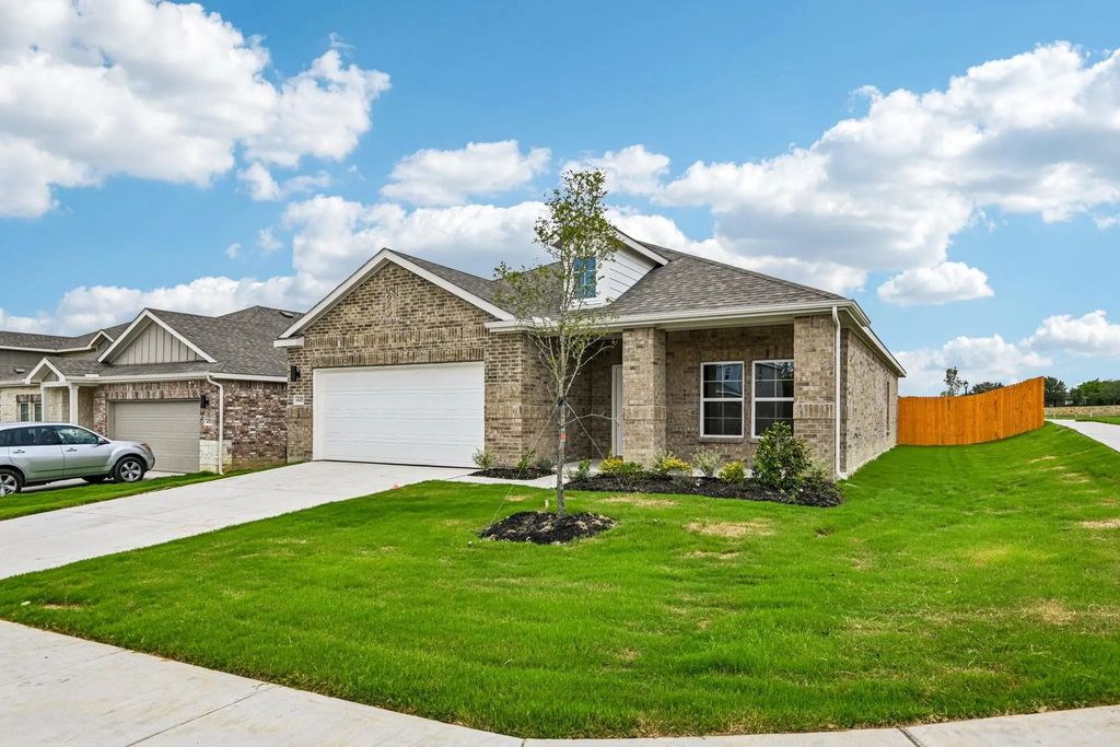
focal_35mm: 21
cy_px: 374
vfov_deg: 59.5
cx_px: 560
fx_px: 653
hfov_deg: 81.2
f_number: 8
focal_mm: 21
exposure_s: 1/1000
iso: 400
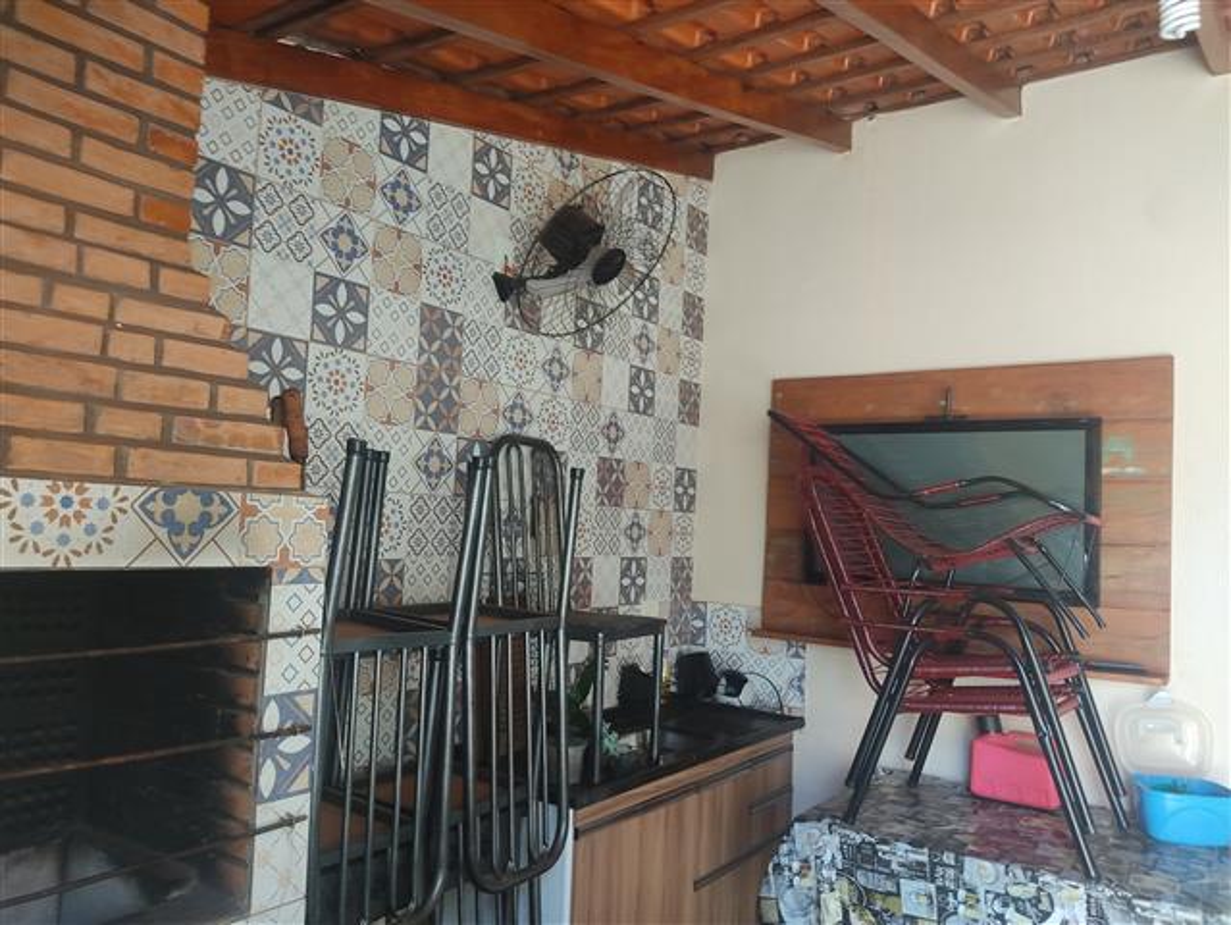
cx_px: 616
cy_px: 462
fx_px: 925
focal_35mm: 26
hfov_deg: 67.3
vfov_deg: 53.1
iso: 417
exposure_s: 1/30
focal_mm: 4.74
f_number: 1.79
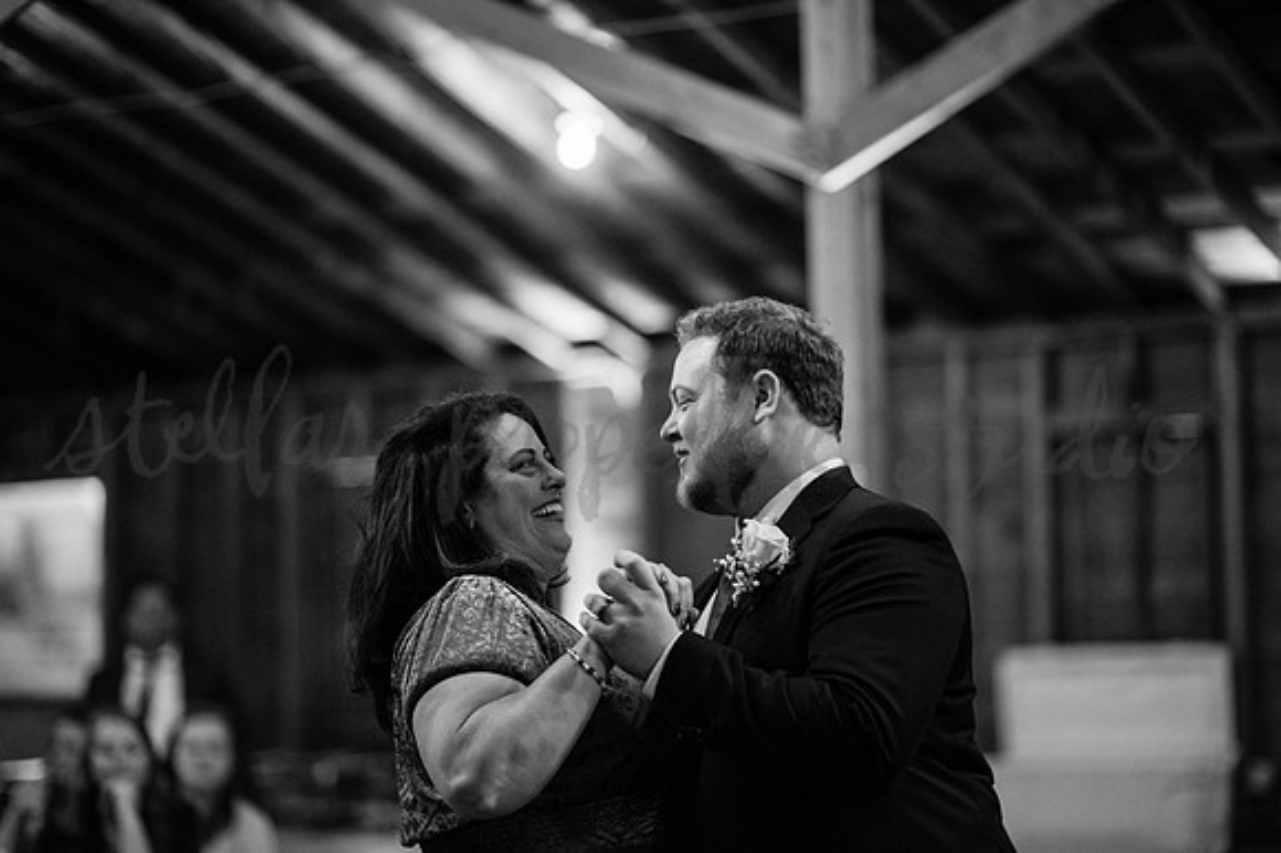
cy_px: 426
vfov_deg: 16.1
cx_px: 640
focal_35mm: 85
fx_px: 3023
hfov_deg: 23.9
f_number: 1.4
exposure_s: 1/250
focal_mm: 85
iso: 2500
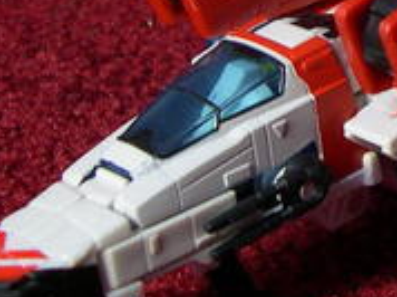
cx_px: 665
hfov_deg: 11.0
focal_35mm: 171
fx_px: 1959
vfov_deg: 8.6
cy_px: -58
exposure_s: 1/4.9
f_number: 2.8
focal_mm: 8
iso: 109
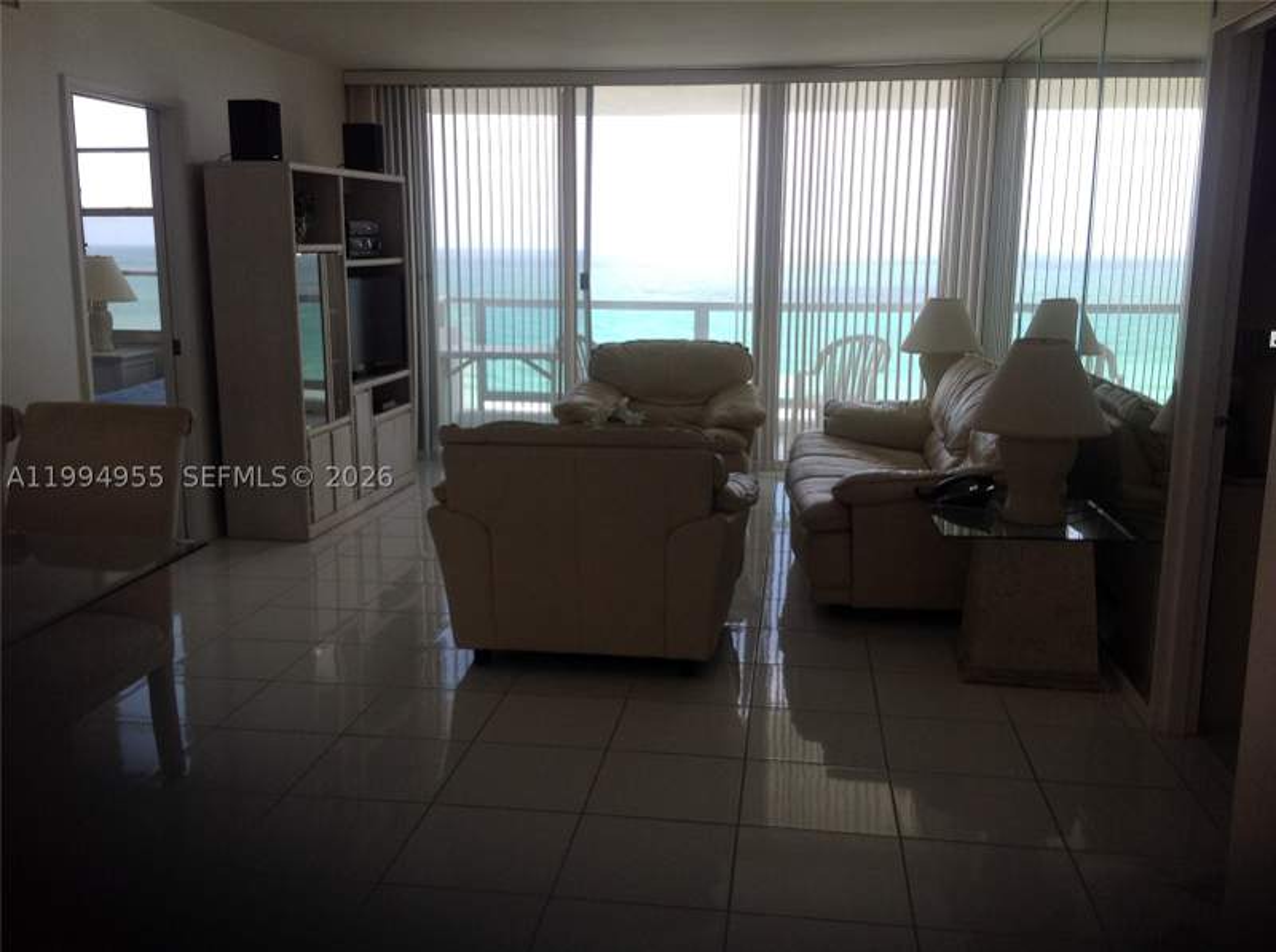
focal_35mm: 35
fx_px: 1288
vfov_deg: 40.6
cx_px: 638
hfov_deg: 52.7
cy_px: 476
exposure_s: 1/347
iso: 50
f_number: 2.4
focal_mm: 4.28
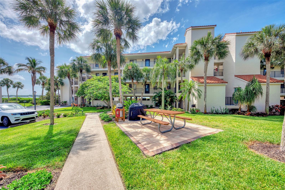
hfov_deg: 112.6
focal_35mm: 12
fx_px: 95
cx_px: 142
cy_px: 95
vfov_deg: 90.0
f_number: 7.1
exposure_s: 1/3200
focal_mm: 12
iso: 100
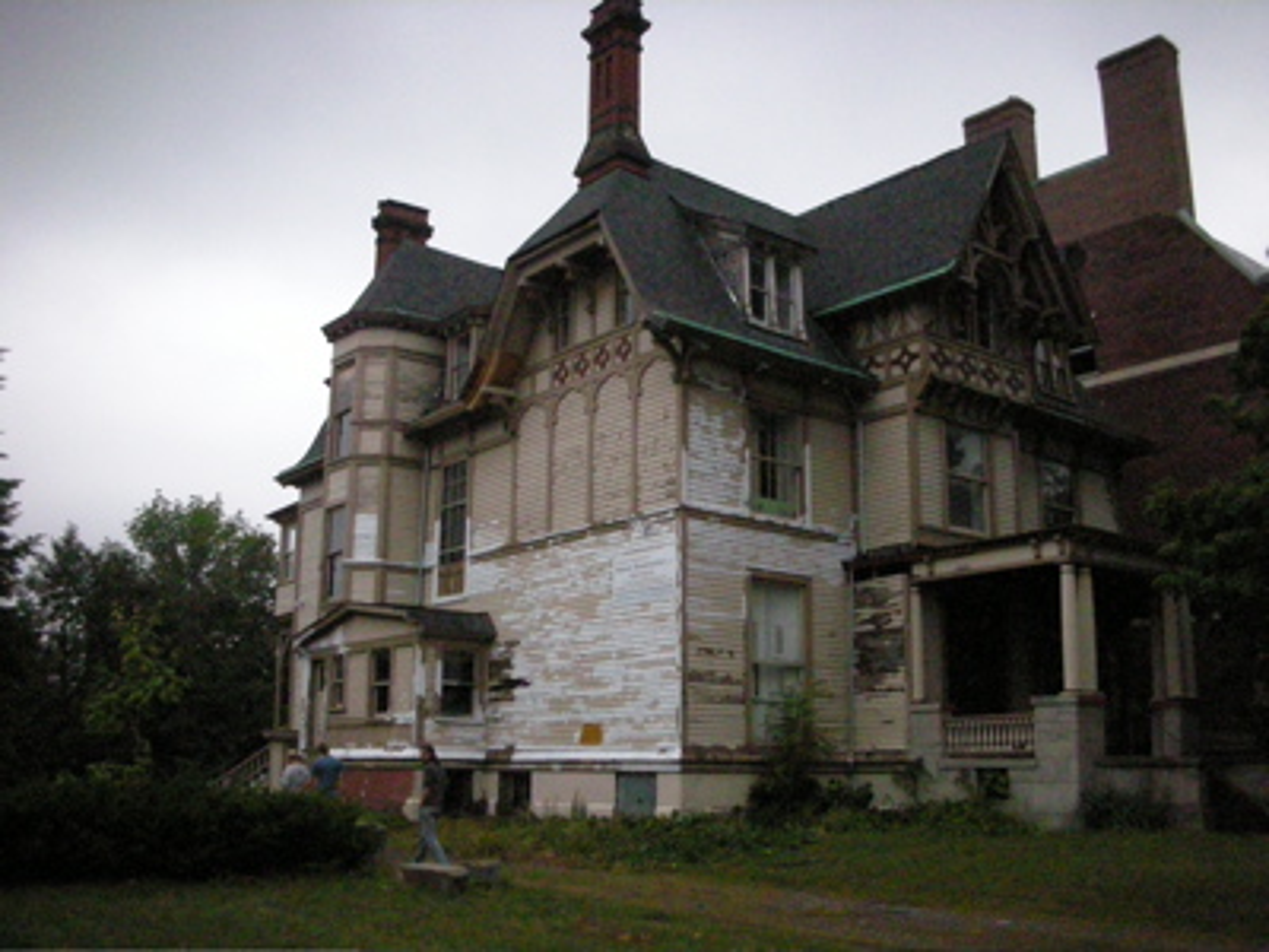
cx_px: 634
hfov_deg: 52.6
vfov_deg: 40.7
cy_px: 476
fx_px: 1283
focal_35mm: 35
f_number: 7.9
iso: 800
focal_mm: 5.8
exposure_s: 1/334
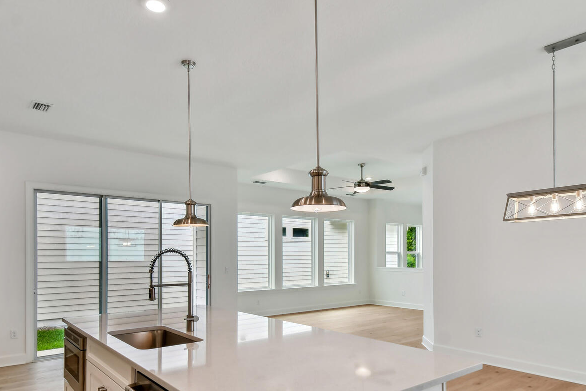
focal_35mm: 23
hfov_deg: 76.1
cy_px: 263
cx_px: 284
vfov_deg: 53.9
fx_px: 374
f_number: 7.1
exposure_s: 1/60
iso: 100
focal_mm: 10
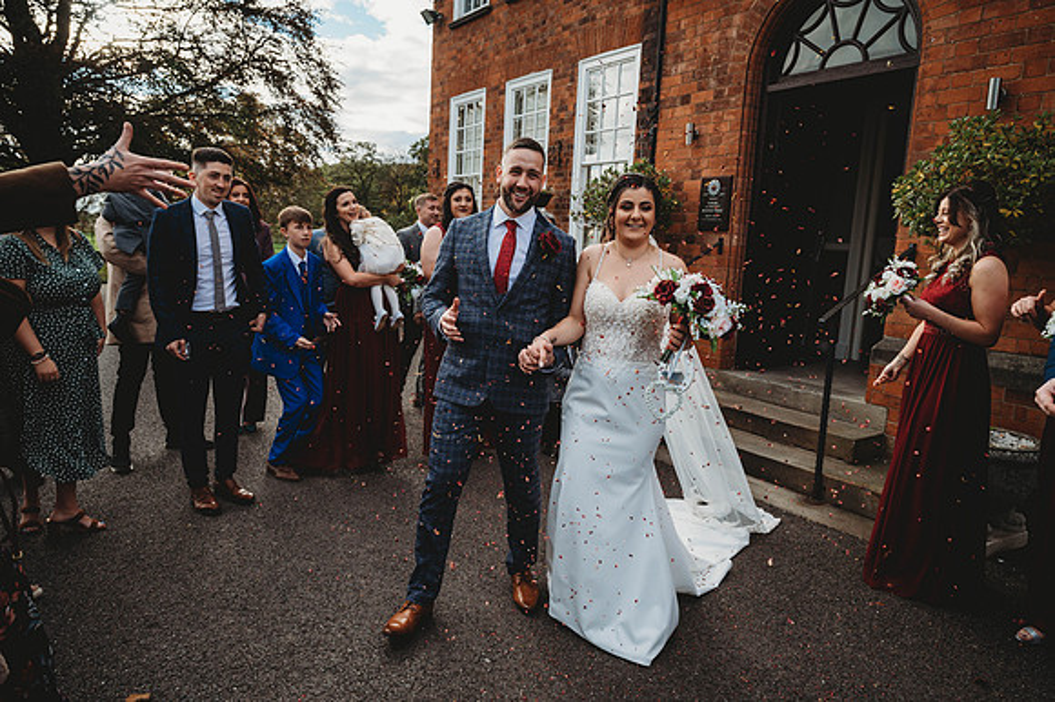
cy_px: 351
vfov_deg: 53.1
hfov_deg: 73.8
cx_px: 528
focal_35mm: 24
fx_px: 703
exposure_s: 1/800
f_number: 4.5
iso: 200
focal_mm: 24
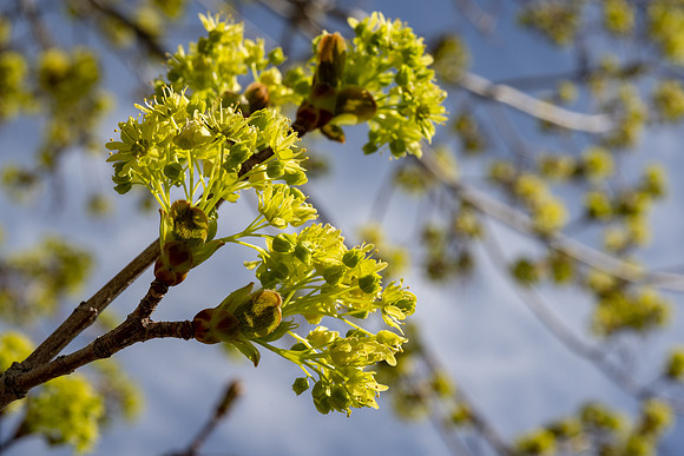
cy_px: 228
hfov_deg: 33.4
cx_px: 342
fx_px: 1140
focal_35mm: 60
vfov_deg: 22.6
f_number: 16
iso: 250
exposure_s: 1/320
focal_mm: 60
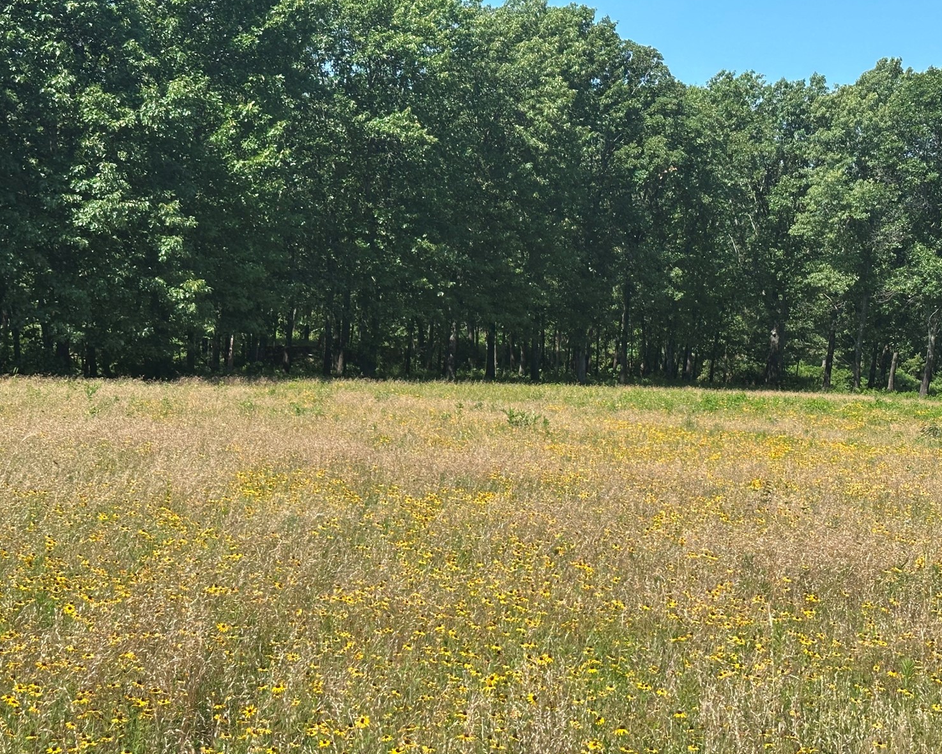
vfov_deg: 25.0
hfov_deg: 30.9
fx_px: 1701
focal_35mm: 61
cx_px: 551
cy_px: 440
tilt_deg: -5.9
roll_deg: -2.4
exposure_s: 1/2667
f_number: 1.78
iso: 64
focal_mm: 6.86
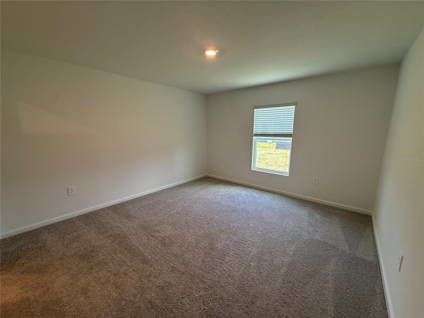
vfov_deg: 85.7
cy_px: 159
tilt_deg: -8.5
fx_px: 171
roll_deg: -0.2
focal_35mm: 14
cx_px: 212
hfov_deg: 102.1
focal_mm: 2.22
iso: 160
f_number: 2.2
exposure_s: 1/120
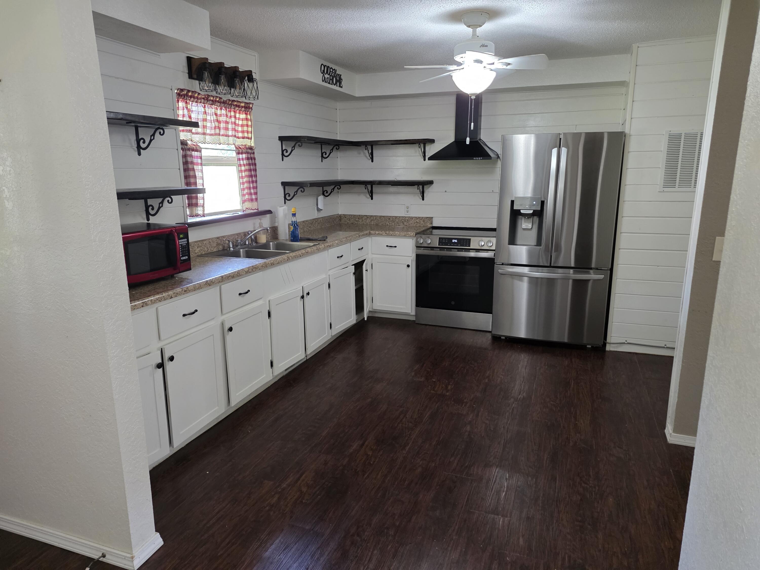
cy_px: 285
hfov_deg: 73.9
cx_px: 380
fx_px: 505
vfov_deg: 58.9
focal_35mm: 23
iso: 640
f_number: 1.7
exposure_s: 1/120
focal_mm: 6.25
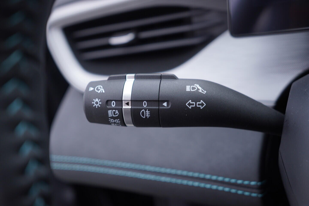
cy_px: 103
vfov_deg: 36.9
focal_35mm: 36
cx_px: 154
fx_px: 309
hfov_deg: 53.1
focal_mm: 24
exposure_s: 1/40
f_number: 2.8
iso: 125
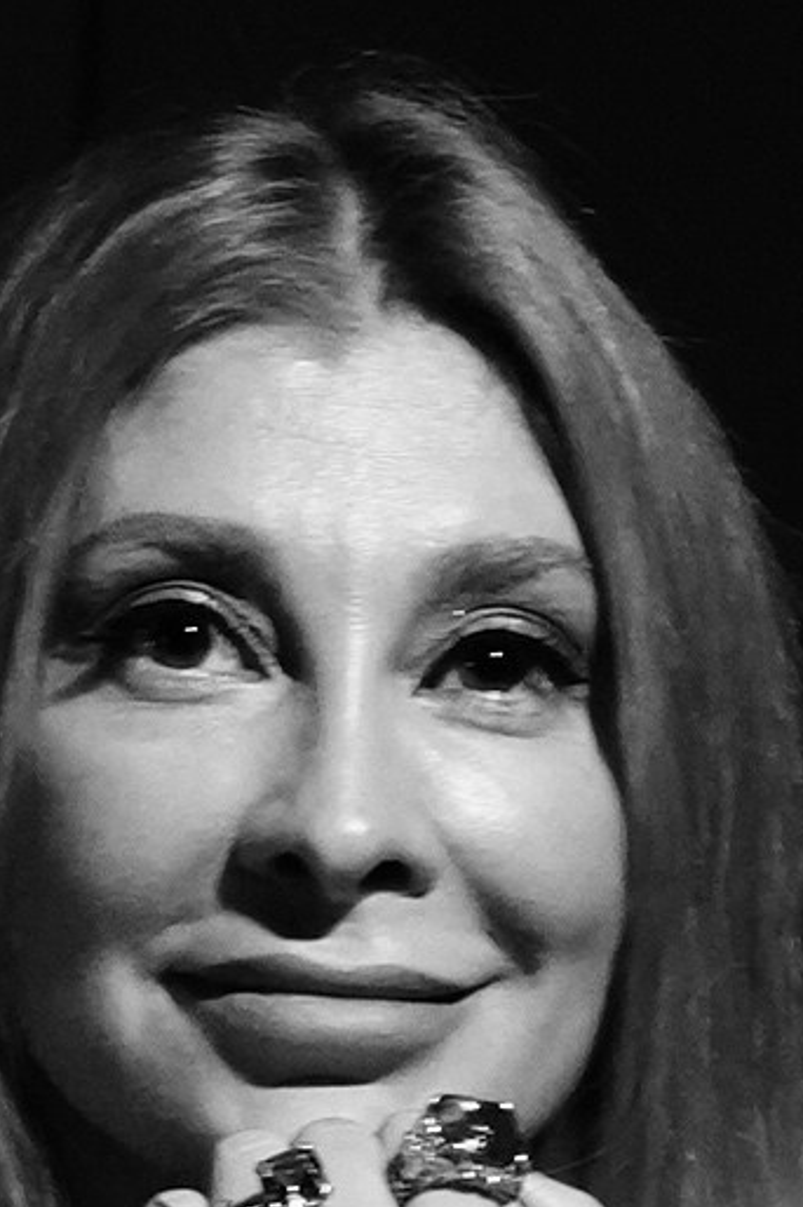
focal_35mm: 275
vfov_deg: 7.4
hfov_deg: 5.0
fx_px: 9213
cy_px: 1684
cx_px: 650
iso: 8000
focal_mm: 47
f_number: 5
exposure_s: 1/80
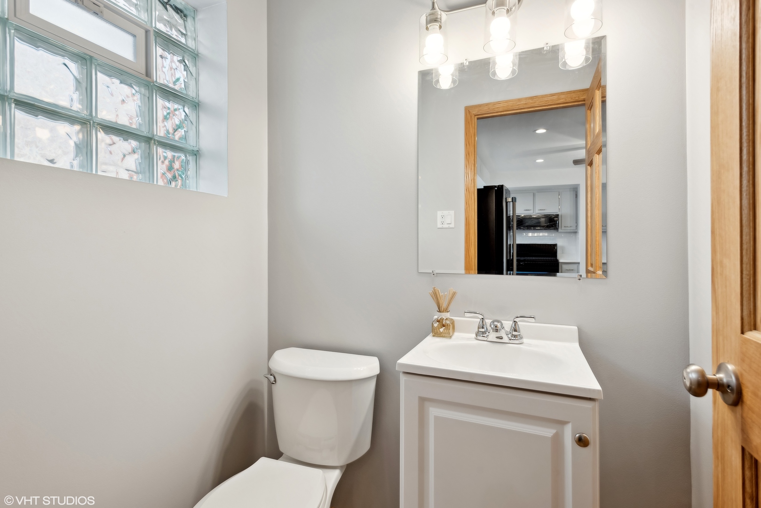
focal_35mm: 17
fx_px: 359
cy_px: 254
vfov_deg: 70.5
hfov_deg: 93.3
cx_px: 380
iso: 400
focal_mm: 17
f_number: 8
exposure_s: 1/15
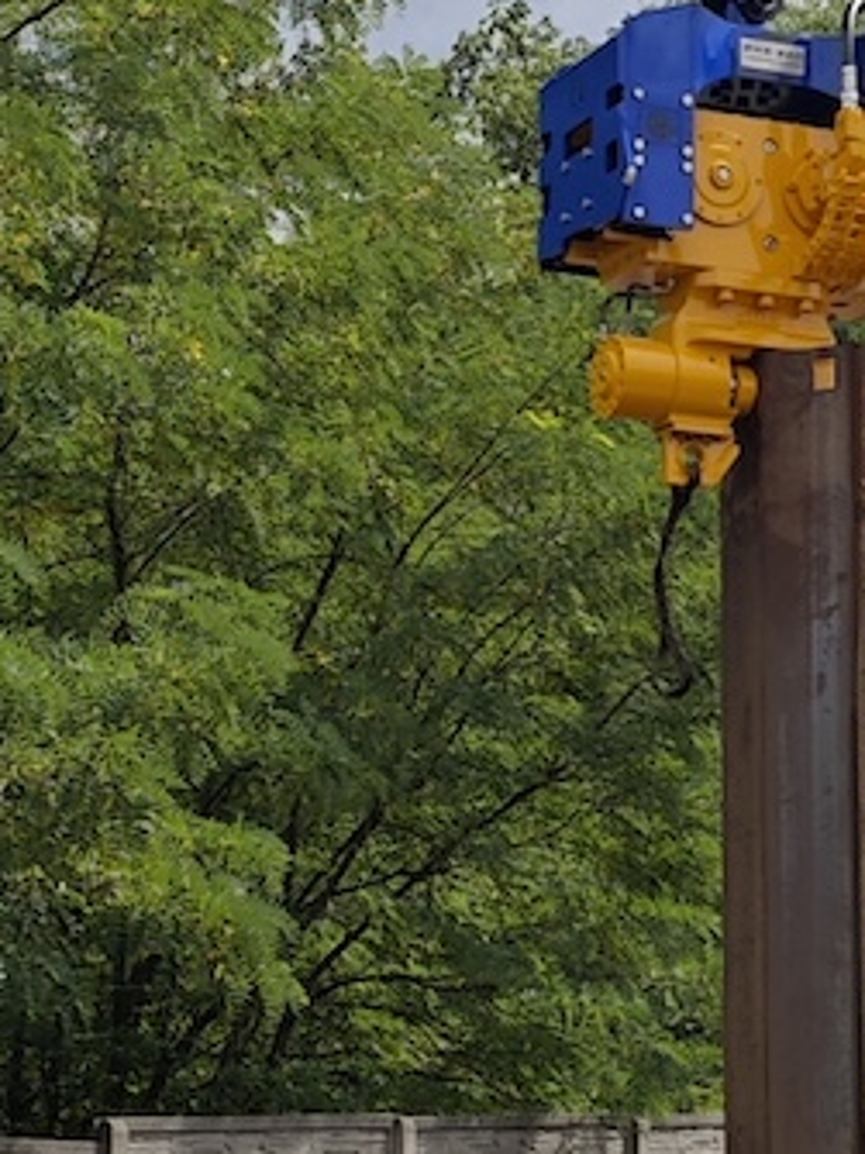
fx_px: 3667
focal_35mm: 110
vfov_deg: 17.9
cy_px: 520
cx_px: 772
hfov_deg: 13.3
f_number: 1.6
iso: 50
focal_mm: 6.55
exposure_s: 1/4059
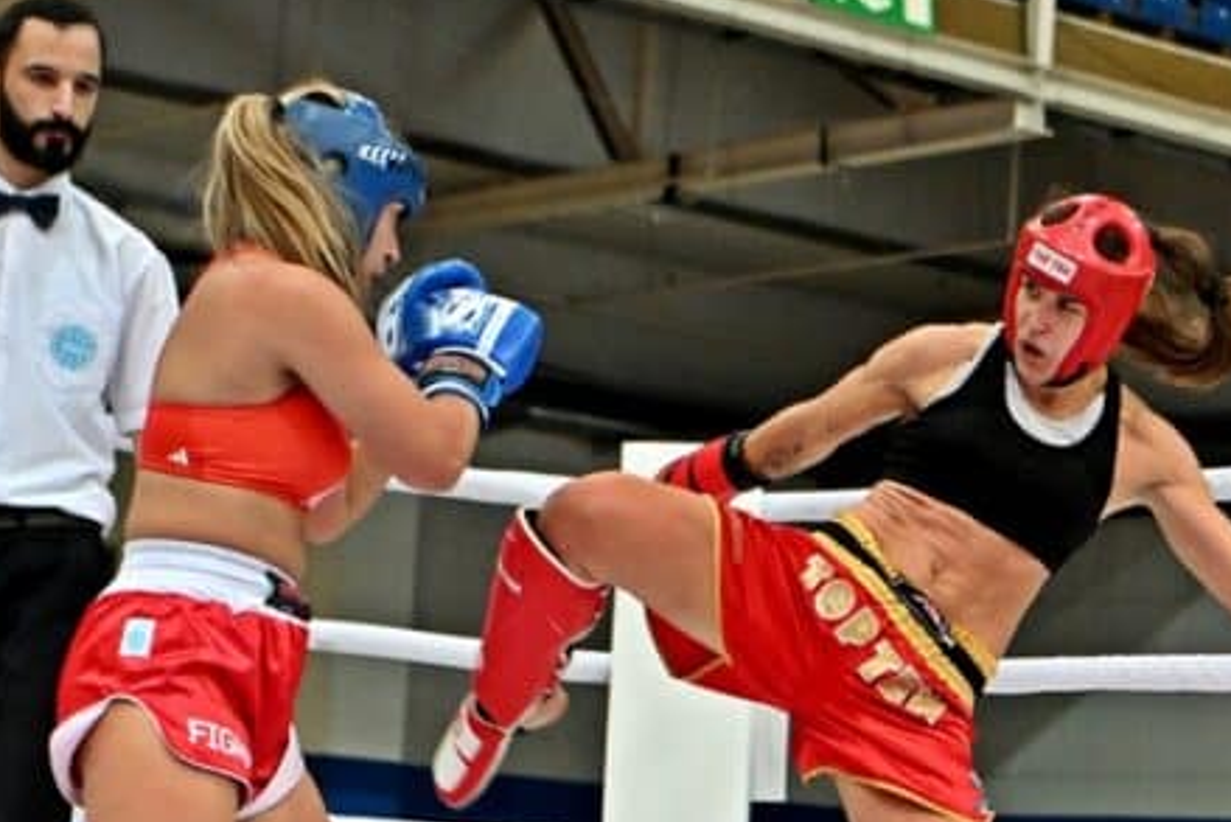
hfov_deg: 28.5
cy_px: 654
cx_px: 345
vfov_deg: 19.3
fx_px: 2394
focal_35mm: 70
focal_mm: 40
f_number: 2.8
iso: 1800
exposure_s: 1/1000
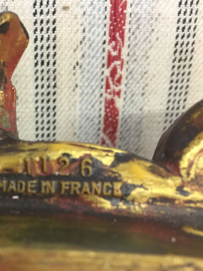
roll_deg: +0.9
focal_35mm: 48
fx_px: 375
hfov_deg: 29.6
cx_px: 44
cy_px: 203
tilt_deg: -28.6
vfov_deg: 38.6
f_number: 2.2
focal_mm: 4.15
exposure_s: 1/33
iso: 160
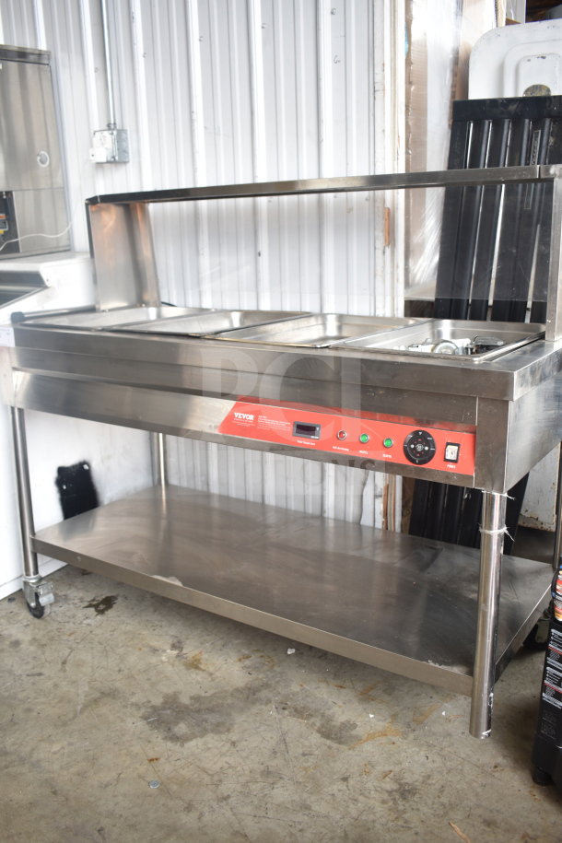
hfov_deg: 41.7
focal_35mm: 32
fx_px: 738
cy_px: 422
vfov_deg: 59.5
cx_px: 281
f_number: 3.8
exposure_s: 1/60
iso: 200
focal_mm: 21
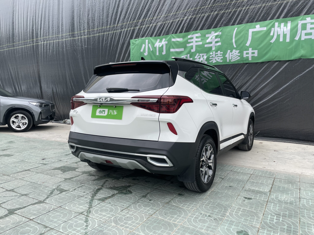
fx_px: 236
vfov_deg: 53.1
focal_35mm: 26
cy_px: 118
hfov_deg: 67.3
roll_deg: -1.1
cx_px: 157
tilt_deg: -4.7
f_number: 1.6
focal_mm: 4.2
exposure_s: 1/1319
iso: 32
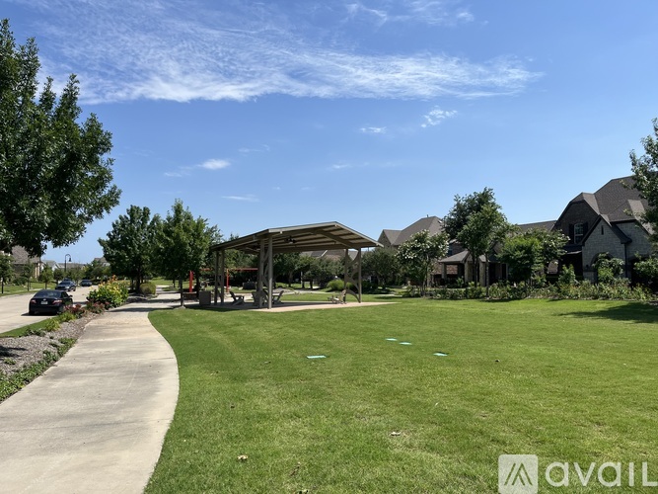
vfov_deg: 53.0
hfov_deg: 67.3
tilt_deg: +3.0
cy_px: 247
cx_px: 329
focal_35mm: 26
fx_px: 494
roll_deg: -0.2
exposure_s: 1/4310
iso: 50
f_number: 1.6
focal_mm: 5.1
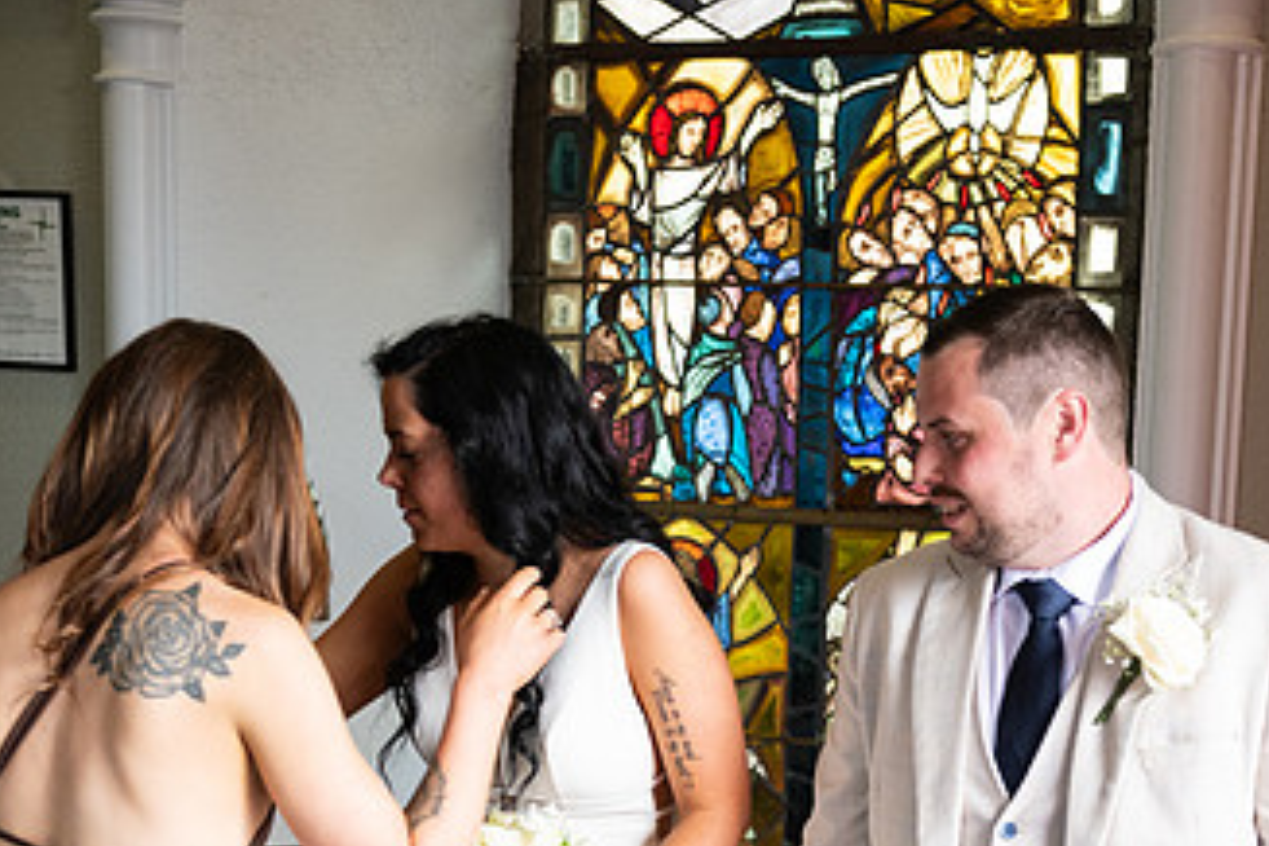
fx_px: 2185
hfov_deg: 32.3
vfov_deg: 21.6
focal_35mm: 62
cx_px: 741
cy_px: 697
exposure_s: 1/160
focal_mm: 35
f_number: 3.5
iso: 640
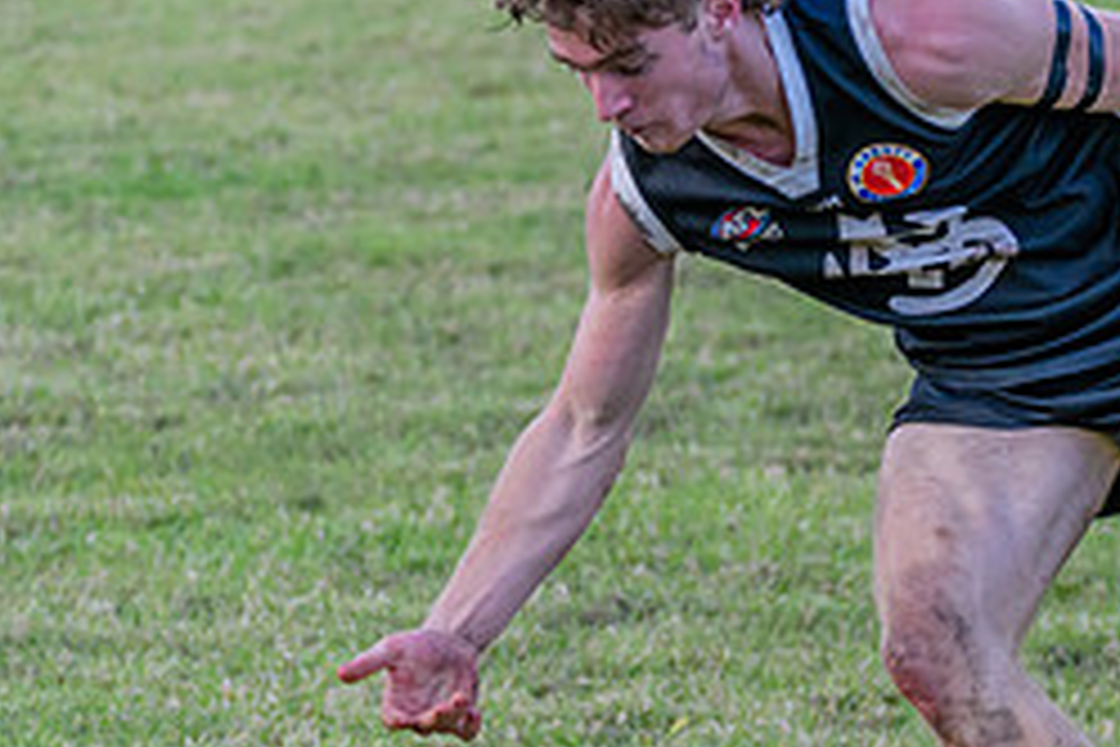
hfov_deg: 4.8
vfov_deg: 3.2
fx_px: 13315
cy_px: 333
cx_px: 951
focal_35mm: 428
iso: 2000
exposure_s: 1/2000
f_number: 5
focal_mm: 170
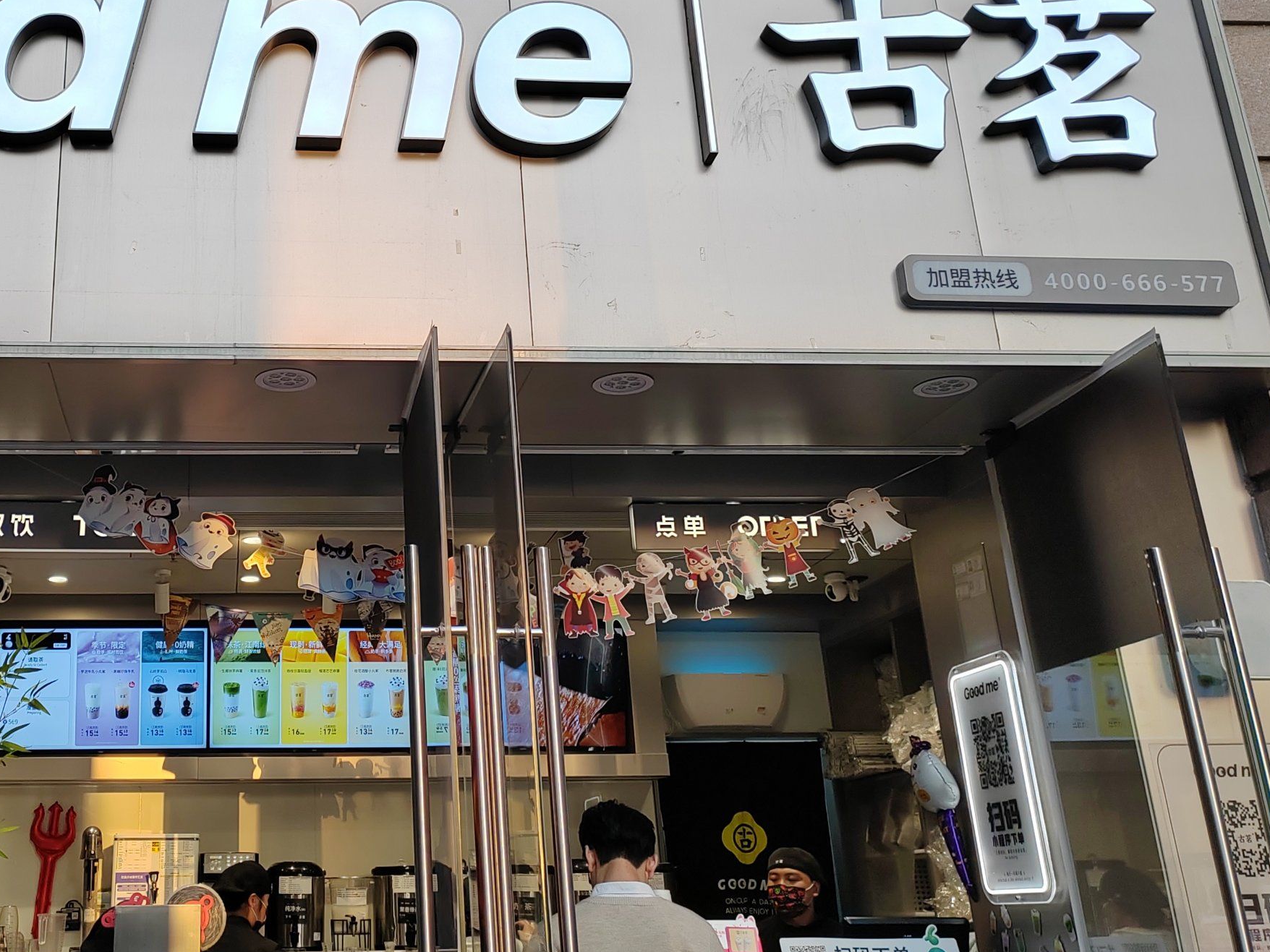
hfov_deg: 43.4
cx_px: 321
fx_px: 1541
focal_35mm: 42
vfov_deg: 34.2
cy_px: 357
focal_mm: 5.52
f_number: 1.9
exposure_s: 1/370
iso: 100
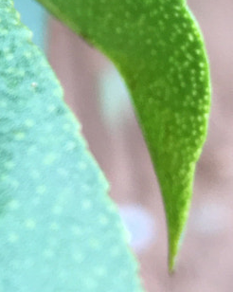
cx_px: -275
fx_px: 1268
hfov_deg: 9.6
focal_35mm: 147
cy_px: -102
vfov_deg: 12.6
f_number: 2.2
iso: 32
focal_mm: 4.15
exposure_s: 1/100
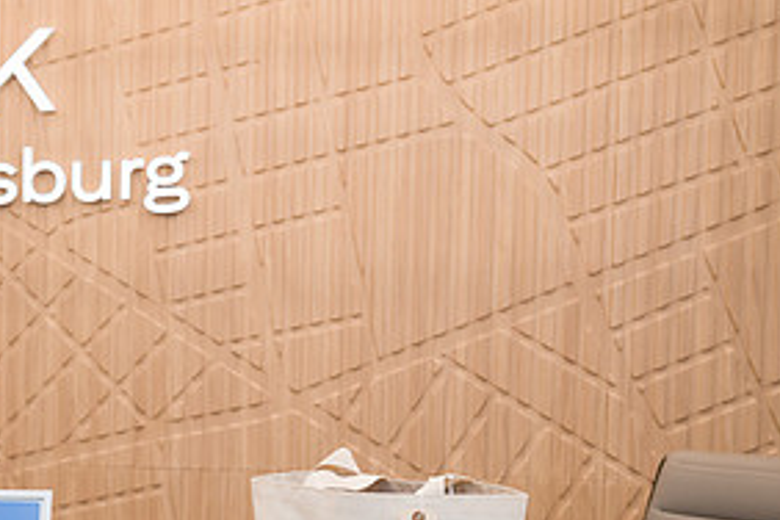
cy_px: 452
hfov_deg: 31.4
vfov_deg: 22.2
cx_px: 39
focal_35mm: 60
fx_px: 1300
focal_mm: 28
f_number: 4
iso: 250
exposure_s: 1/200
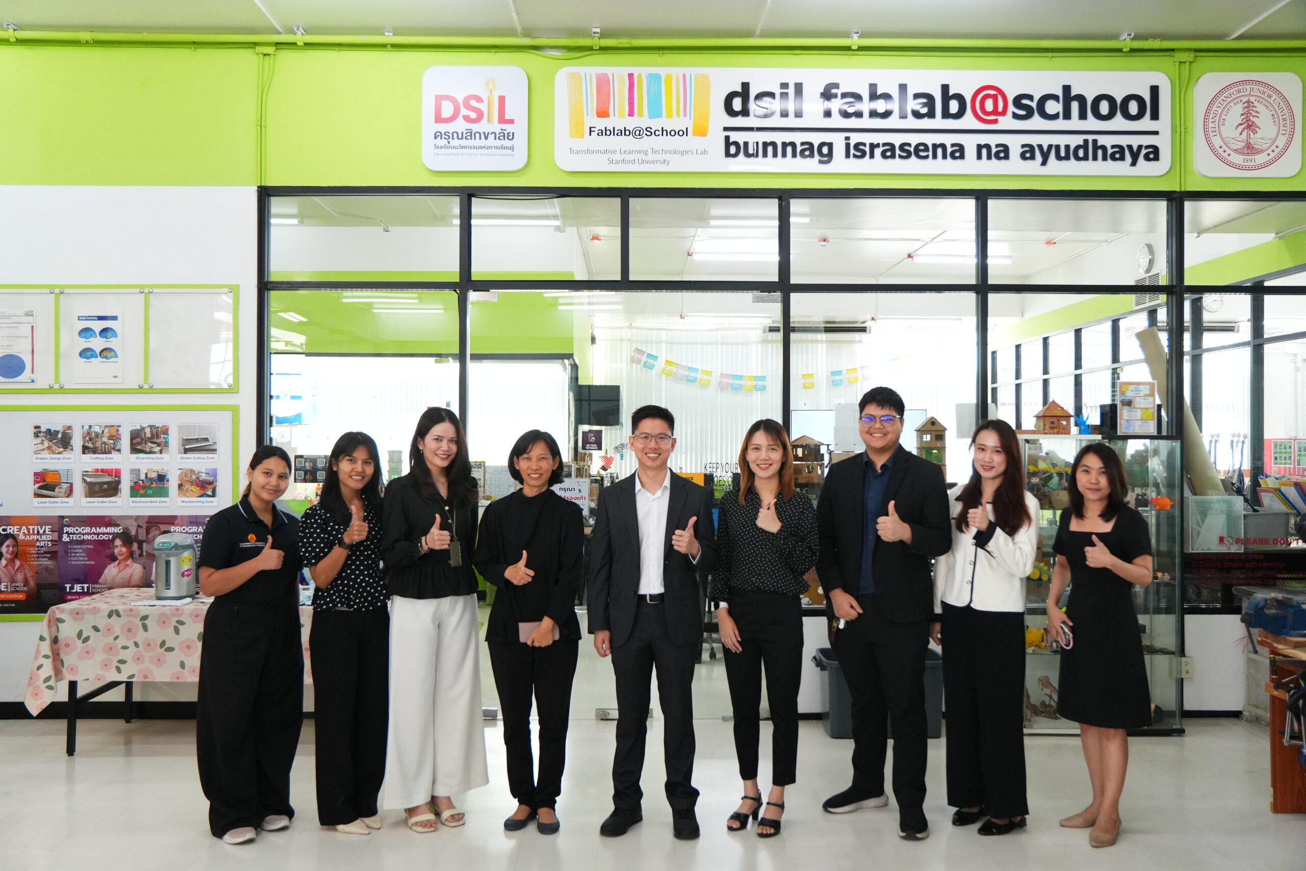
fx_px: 1143
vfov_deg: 41.7
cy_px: 436
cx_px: 653
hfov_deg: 59.5
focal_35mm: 32
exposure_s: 1/400
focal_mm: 21
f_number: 2.8
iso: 2000
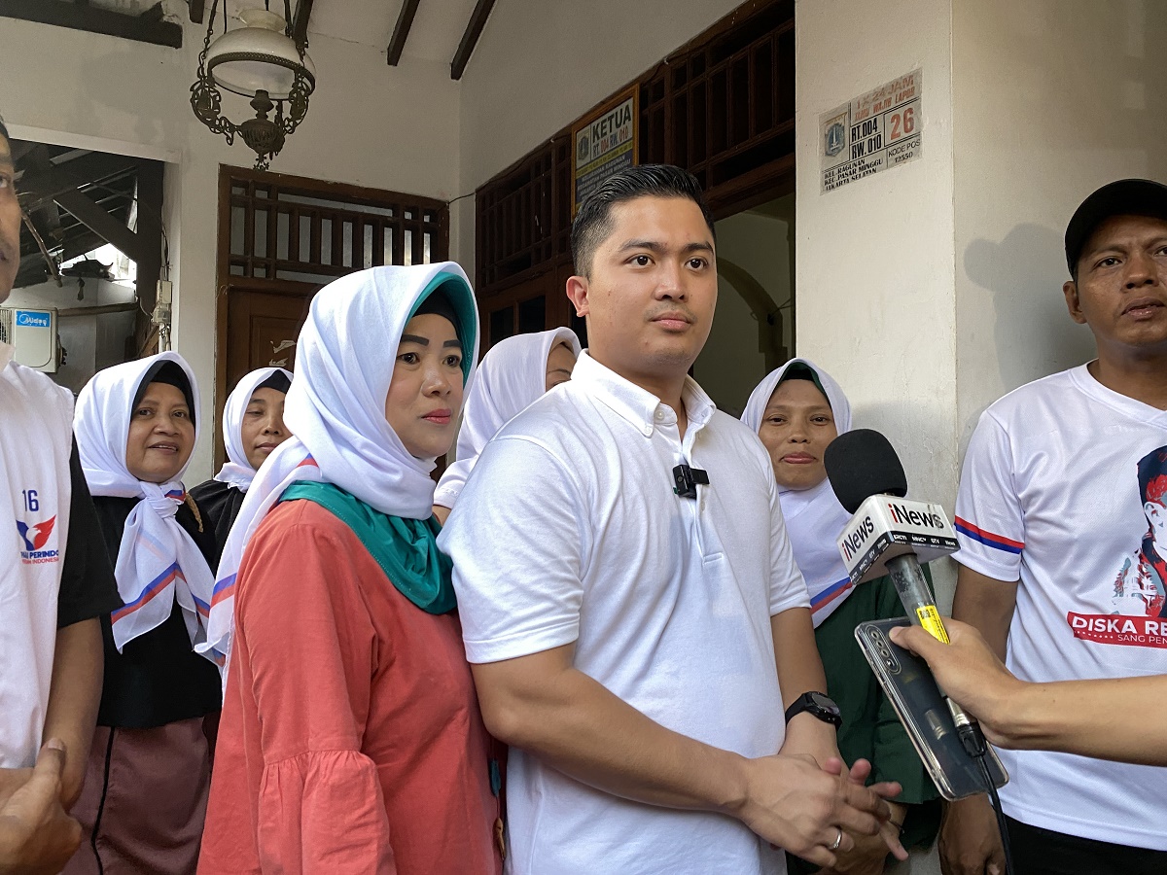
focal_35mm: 26
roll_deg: -1.2
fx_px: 877
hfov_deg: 67.3
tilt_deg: +3.1
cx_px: 584
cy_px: 438
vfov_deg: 53.1
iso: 125
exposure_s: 1/62
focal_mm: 4.25
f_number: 1.8
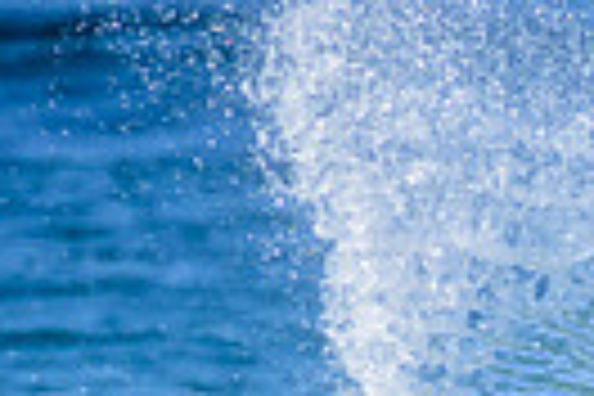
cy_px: 749
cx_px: 1043
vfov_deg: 0.4
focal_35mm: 3899
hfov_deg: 0.5
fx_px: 64328
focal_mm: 800
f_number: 11
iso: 1250
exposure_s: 1/2000
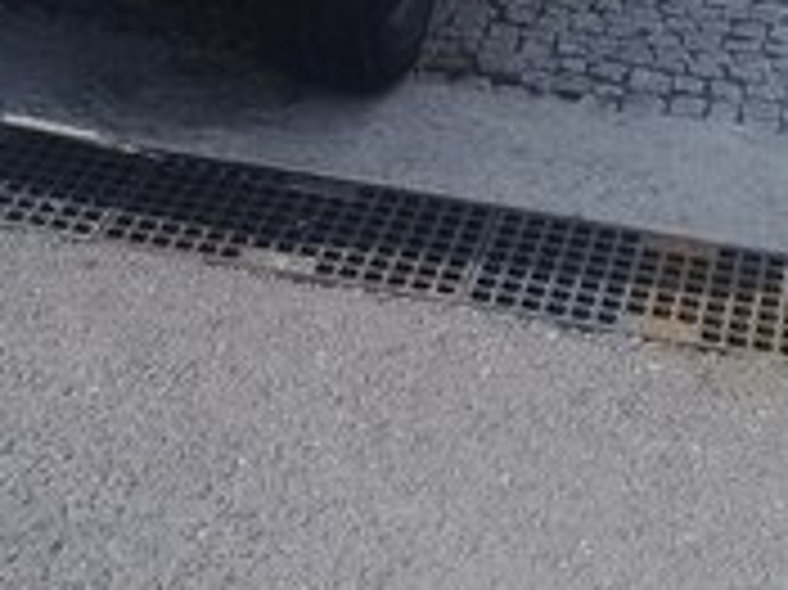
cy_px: -257
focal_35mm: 88
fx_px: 2002
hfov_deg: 22.3
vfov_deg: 15.6
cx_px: 374
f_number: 2.2
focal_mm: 3.3
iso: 50
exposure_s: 1/1435
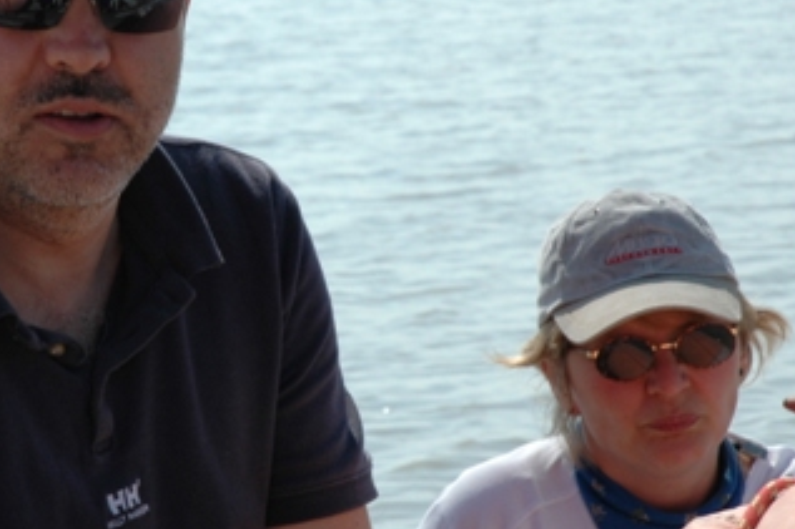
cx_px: 241
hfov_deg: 10.9
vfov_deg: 7.3
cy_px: 226
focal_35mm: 188
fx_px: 4149
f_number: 10
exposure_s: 1/400
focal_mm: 62
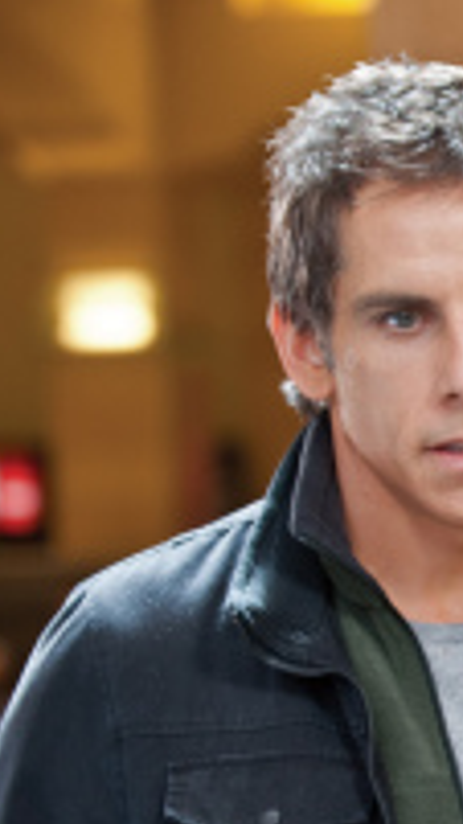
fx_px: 5393
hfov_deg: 4.8
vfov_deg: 8.7
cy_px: 500
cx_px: 963
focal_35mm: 247
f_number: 4
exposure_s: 1/80
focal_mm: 95
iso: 500
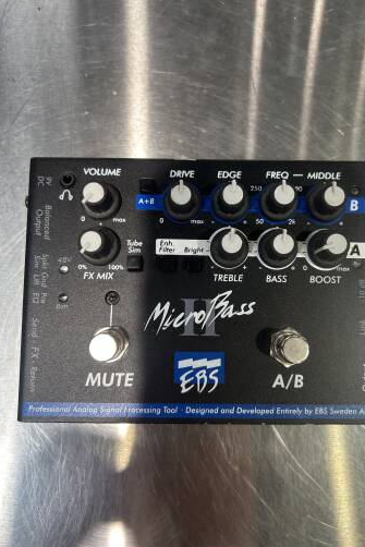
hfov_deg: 46.4
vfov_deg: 65.4
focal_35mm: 28
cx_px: 202
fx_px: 426
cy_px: 266
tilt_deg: -84.7
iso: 80
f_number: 1.5
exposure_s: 1/120
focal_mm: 5.7
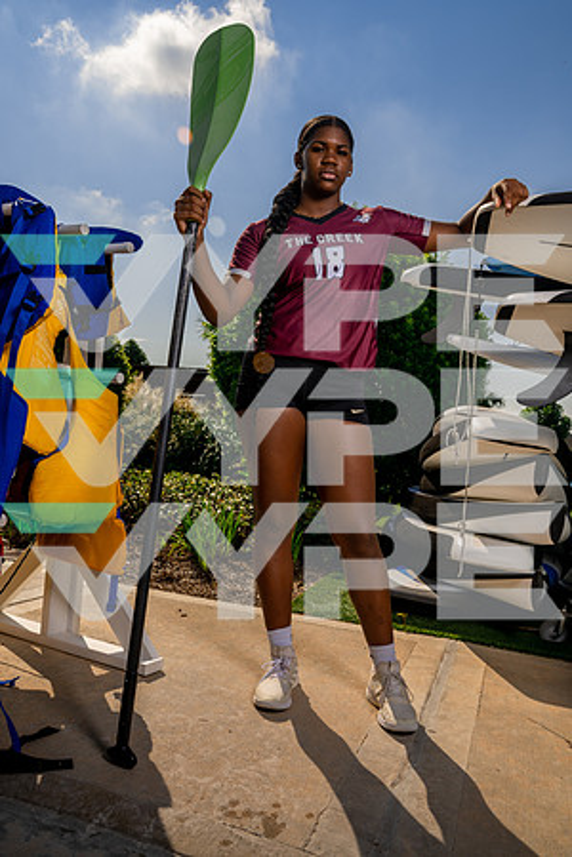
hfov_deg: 45.0
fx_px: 691
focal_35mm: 29
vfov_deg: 63.7
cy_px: 428
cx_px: 286
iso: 100
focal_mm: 29
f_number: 11
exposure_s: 1/250
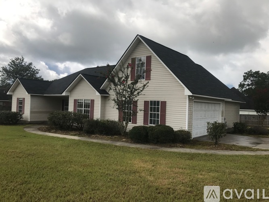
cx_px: 134
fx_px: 218
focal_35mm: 28
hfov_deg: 63.5
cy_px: 101
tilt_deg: -0.4
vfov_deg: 49.7
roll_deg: -1.4
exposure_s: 1/2740
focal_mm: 3.99
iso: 20
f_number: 1.8
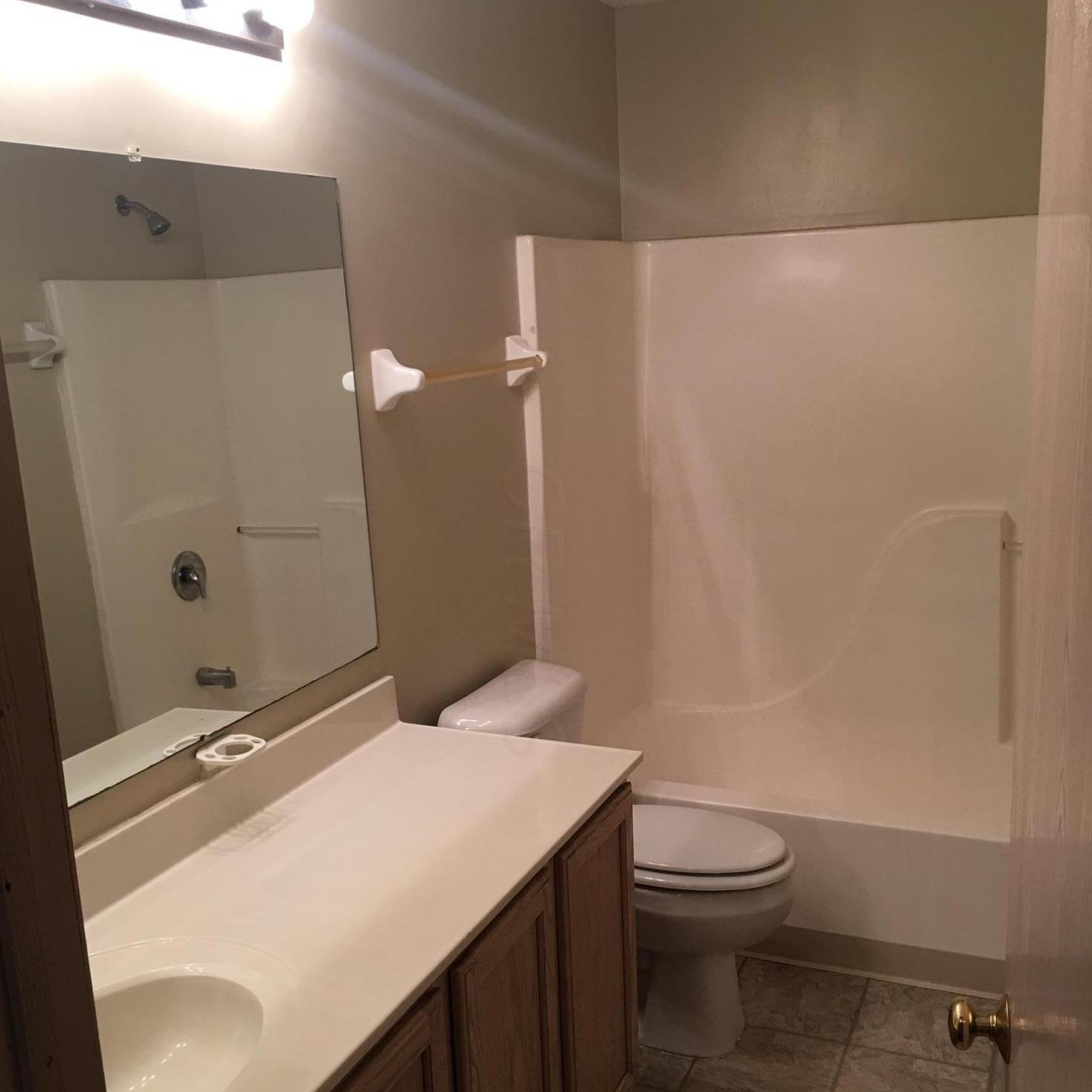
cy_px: 610
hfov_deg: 47.2
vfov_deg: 47.1
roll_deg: +3.1
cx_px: 534
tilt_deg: -11.4
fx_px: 1249
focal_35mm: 35
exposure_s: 1/30
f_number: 2.2
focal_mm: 4.15
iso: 32
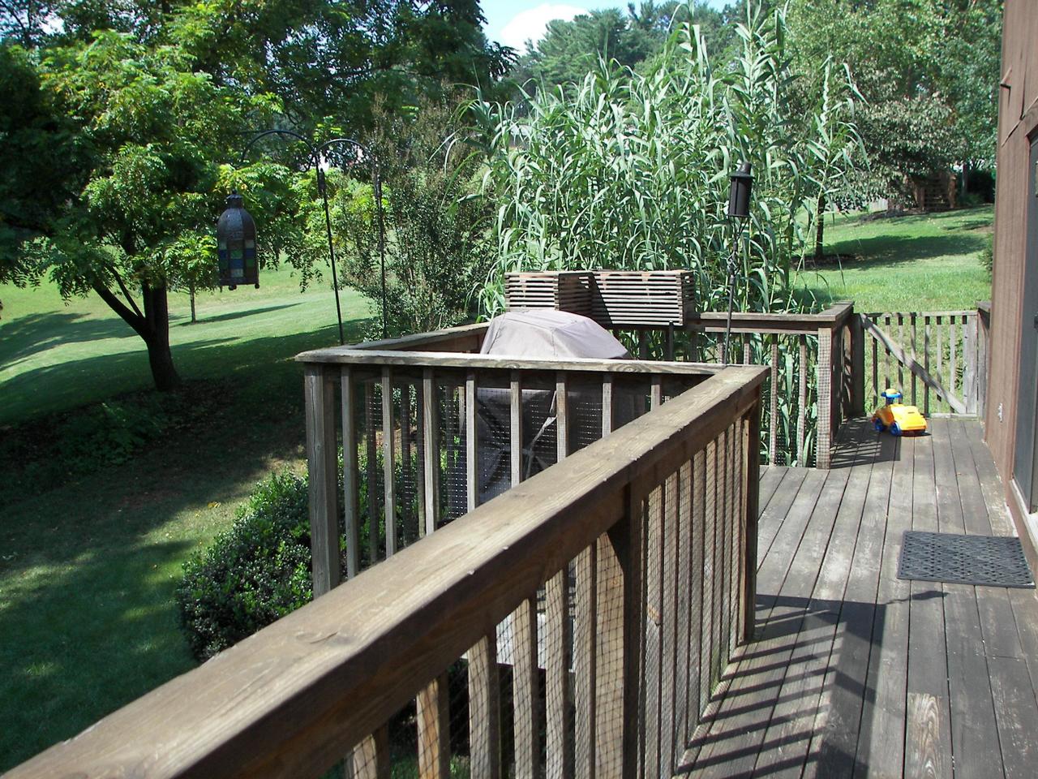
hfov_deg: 51.4
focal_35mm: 36
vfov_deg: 39.7
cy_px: 390
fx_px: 1080
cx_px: 519
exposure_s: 1/320
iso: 50
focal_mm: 6
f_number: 2.8
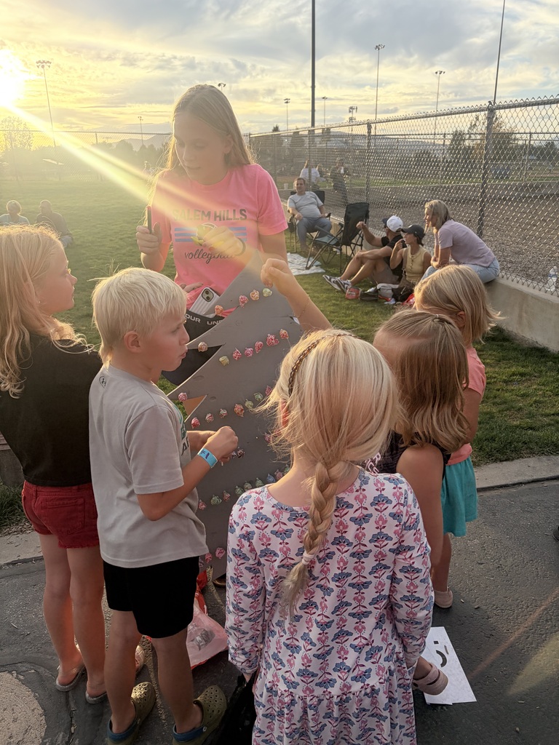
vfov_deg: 67.3
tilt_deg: -21.0
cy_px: 372
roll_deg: +1.6
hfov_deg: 53.1
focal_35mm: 26
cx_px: 280
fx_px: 560
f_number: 1.6
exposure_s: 1/1517
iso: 50
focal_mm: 5.96
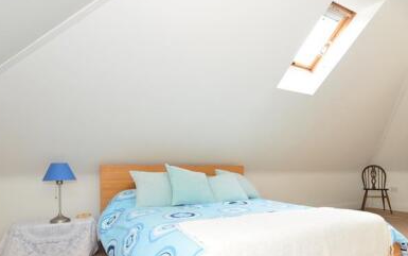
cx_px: 264
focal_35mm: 26
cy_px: 166
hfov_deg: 68.9
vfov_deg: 47.1
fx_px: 289
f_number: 10
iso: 640
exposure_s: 1/6
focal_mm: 10
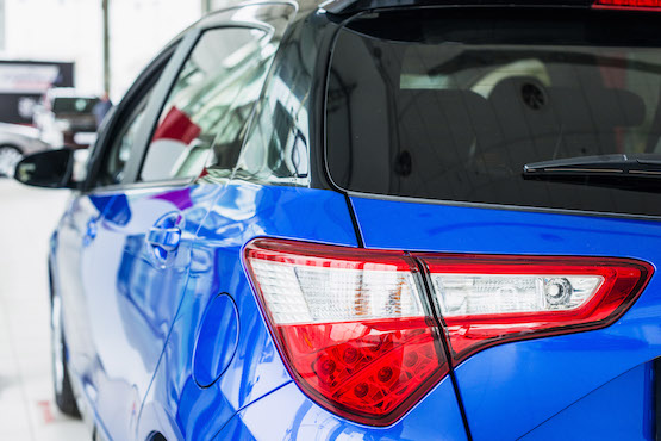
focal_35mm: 50
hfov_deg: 39.6
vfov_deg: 27.0
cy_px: 220
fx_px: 918
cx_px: 330
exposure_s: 1/160
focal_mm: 50
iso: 320
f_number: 4
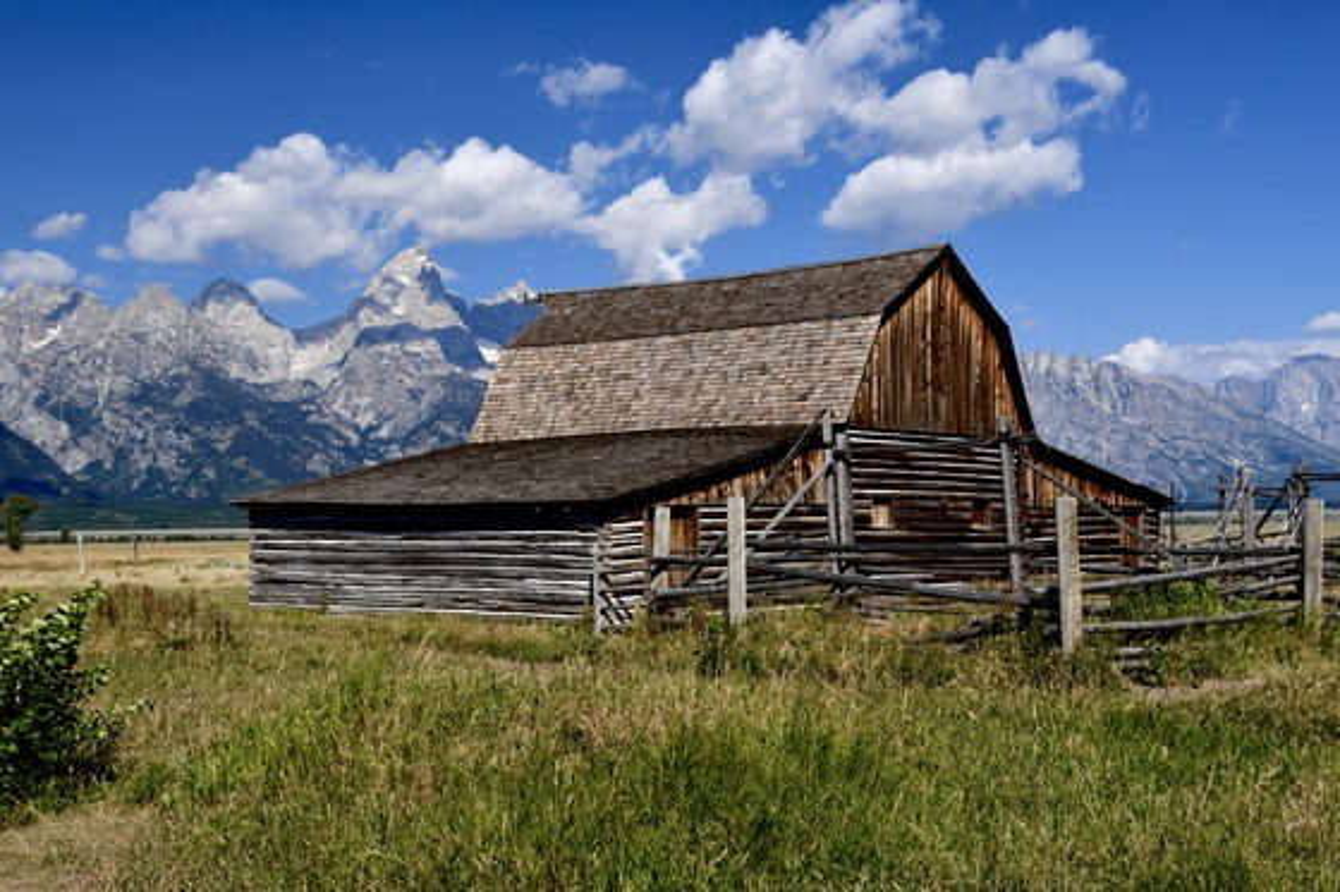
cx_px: 670
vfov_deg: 28.1
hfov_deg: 41.1
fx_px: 1786
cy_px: 446
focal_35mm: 48
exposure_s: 1/250
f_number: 8
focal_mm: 24
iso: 100
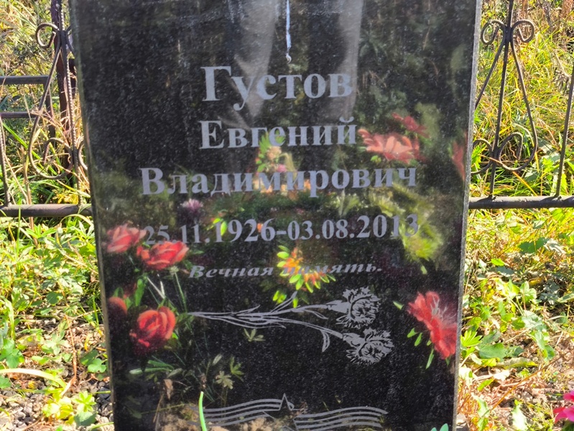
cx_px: 287
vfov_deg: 29.1
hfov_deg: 38.2
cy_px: 216
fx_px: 829
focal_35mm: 50
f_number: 1.7
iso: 50
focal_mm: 4.71
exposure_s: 1/197
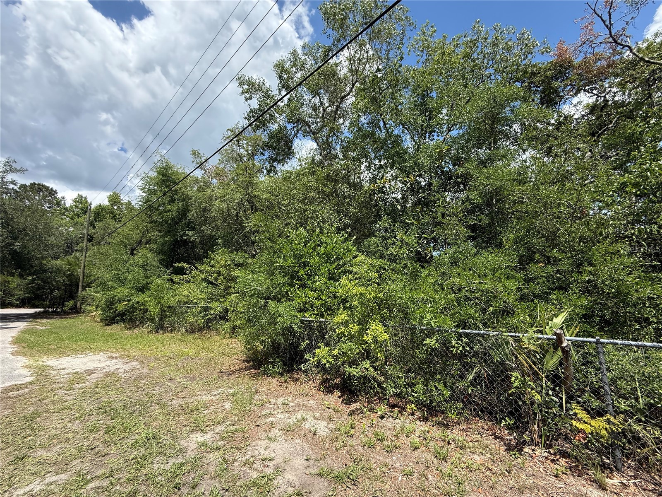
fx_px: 268
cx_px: 331
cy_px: 248
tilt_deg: +9.3
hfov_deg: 102.1
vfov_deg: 85.7
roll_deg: +0.2
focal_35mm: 14
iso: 64
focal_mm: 2.22
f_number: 2.2
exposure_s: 1/1235
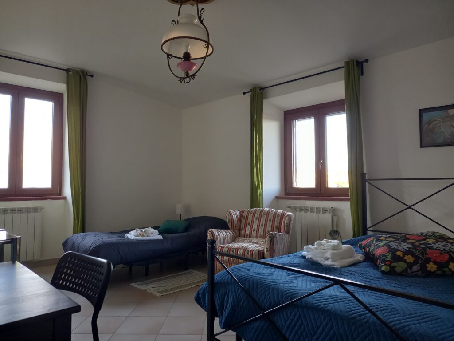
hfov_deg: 69.4
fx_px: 328
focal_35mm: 25
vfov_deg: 54.9
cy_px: 170
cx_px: 227
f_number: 2
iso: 160
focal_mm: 4.6
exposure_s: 1/50
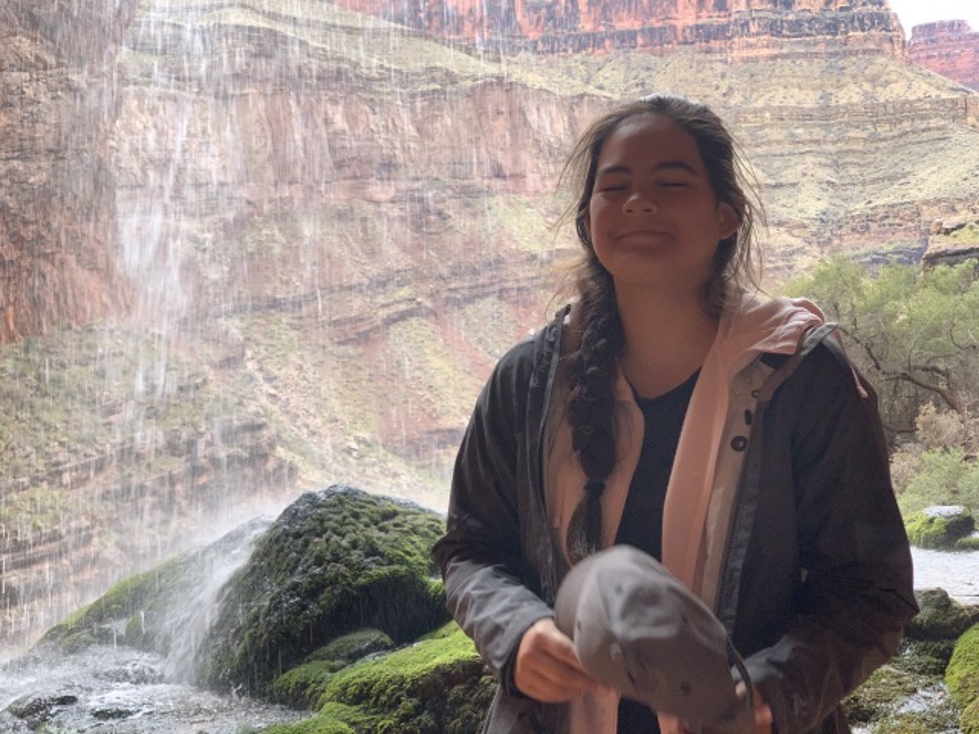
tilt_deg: +2.9
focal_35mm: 52
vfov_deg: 28.0
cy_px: 367
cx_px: 490
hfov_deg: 36.8
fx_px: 1471
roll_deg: +1.3
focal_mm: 6
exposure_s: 1/122
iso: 20
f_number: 2.4
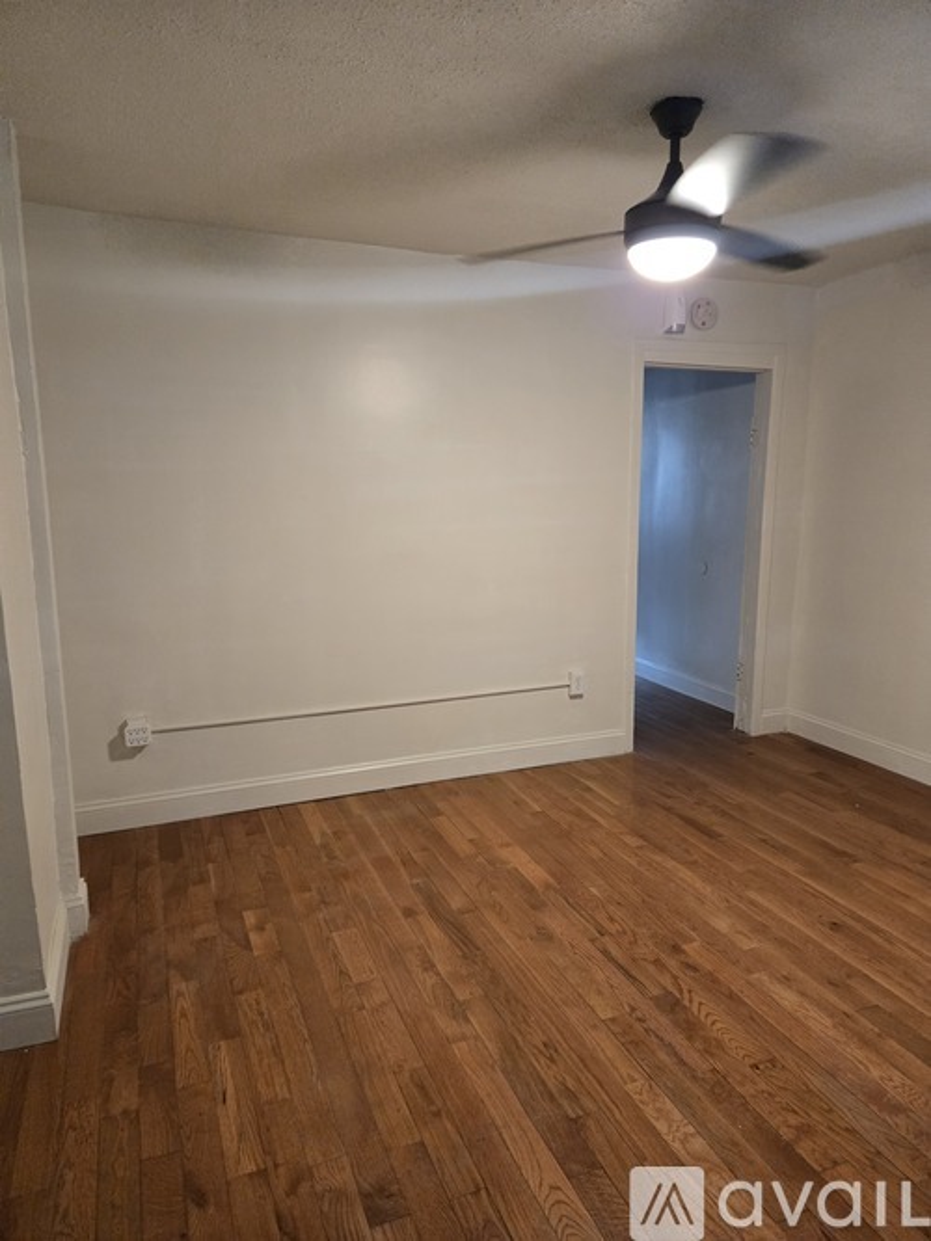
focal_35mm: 23
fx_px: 825
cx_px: 466
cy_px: 620
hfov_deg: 58.9
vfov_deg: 73.9
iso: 1000
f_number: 1.8
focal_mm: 5.4
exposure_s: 1/120
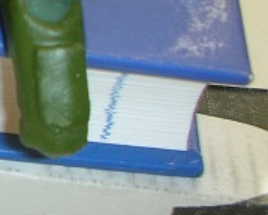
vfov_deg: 11.3
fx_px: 1065
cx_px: -258
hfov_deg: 12.7
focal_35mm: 134
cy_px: -60
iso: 50
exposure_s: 1/30
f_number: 3
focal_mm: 5.8
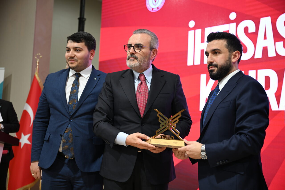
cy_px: 95
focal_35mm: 45
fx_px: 356
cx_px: 142
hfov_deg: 43.6
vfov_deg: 29.9
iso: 400
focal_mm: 45
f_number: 2.8
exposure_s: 1/60
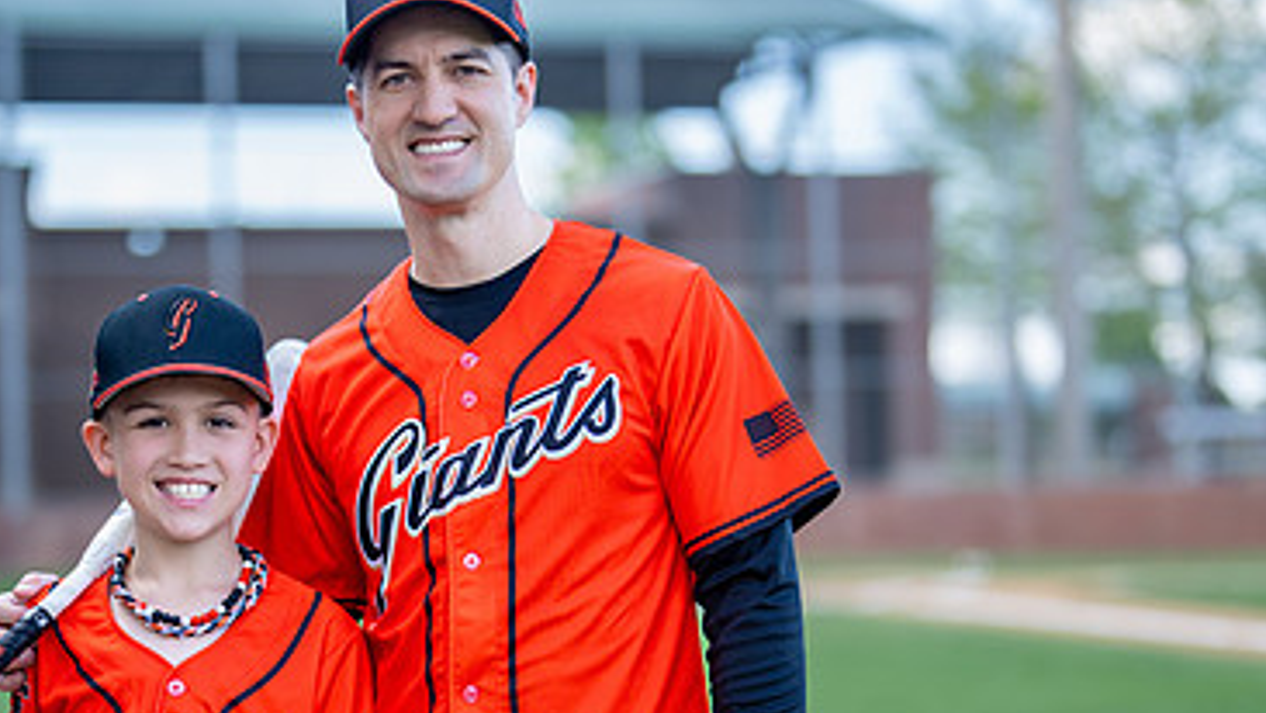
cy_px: 553
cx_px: 476
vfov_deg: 13.2
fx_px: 3055
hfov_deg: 23.4
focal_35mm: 91
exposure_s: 1/1600
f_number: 1.2
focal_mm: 50
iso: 125
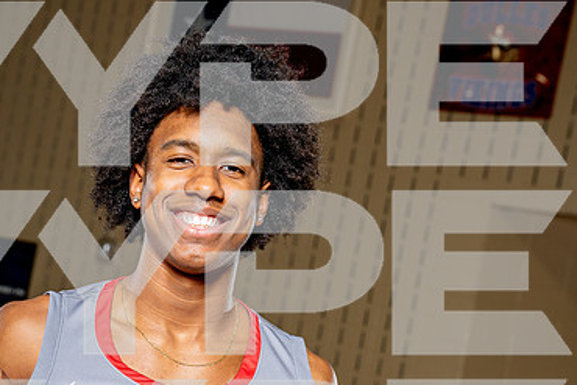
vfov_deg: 16.4
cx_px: 175
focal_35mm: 83
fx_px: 1331
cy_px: 274
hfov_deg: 24.3
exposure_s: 1/250
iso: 400
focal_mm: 53
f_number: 5.6
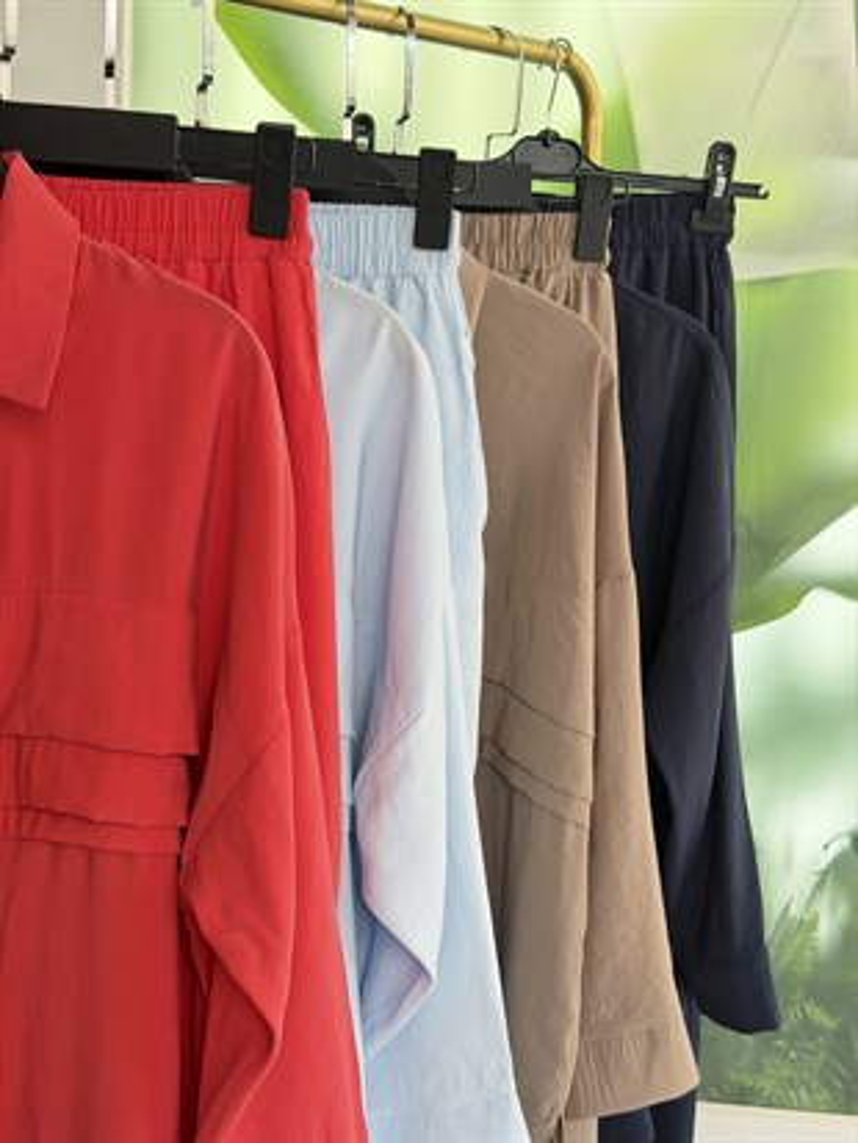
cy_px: 572
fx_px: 1585
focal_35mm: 48
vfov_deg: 39.6
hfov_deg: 30.3
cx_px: 429
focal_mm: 6.76
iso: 125
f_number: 1.78
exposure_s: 1/200
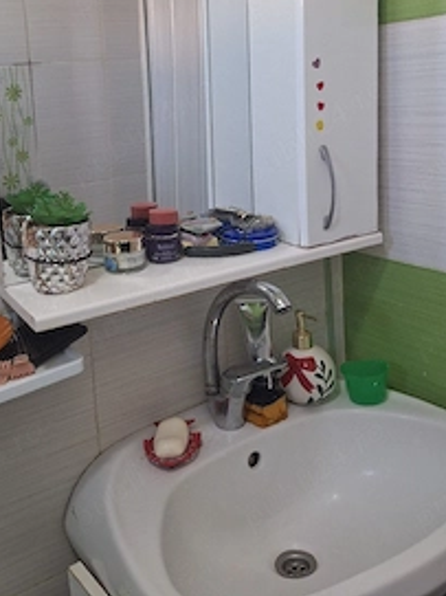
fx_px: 585
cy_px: 158
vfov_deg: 51.9
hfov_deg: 41.6
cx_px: 187
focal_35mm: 34
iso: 160
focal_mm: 5.54
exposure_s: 1/40
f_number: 1.8
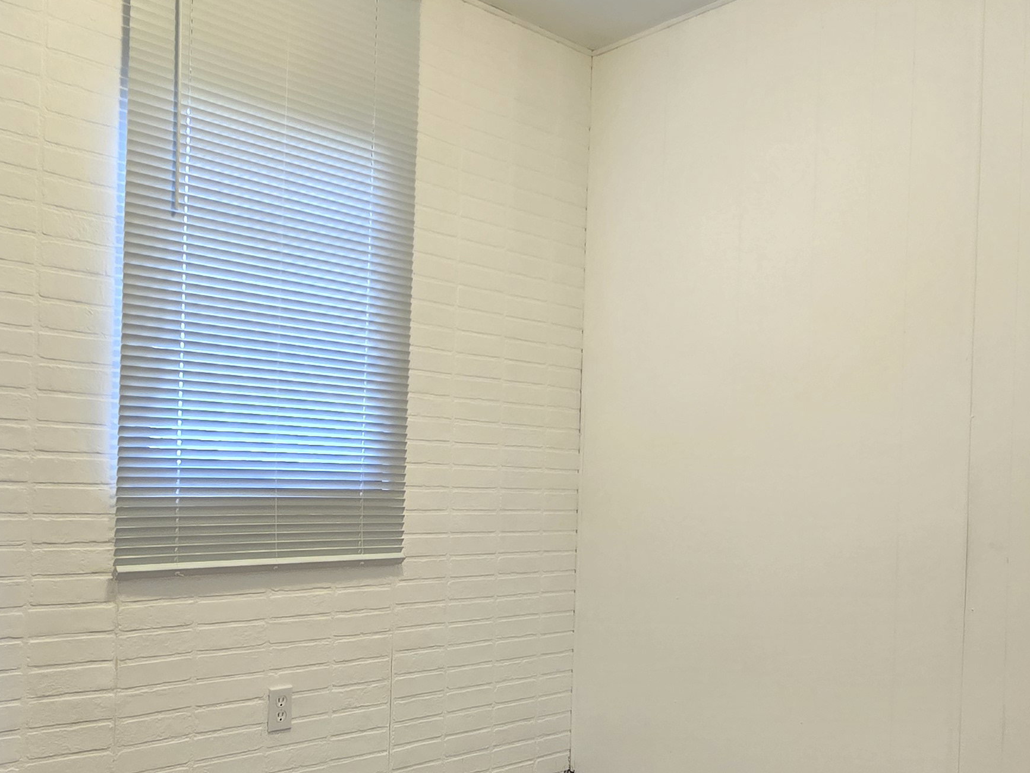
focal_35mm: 30
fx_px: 893
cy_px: 504
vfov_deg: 46.2
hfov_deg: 59.7
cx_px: 442
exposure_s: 1/60
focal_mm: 2.2
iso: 200
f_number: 2.2
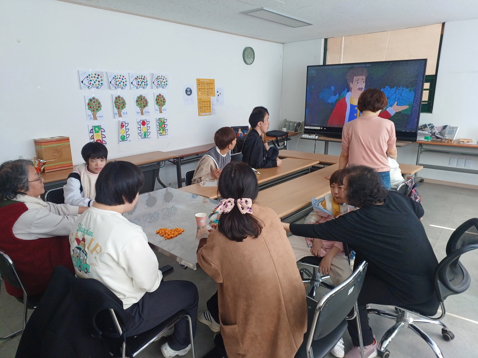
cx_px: 239
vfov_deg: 58.9
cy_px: 179
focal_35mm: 23
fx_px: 318
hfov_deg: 73.9
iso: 125
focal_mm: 5.06
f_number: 1.8
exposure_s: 1/60
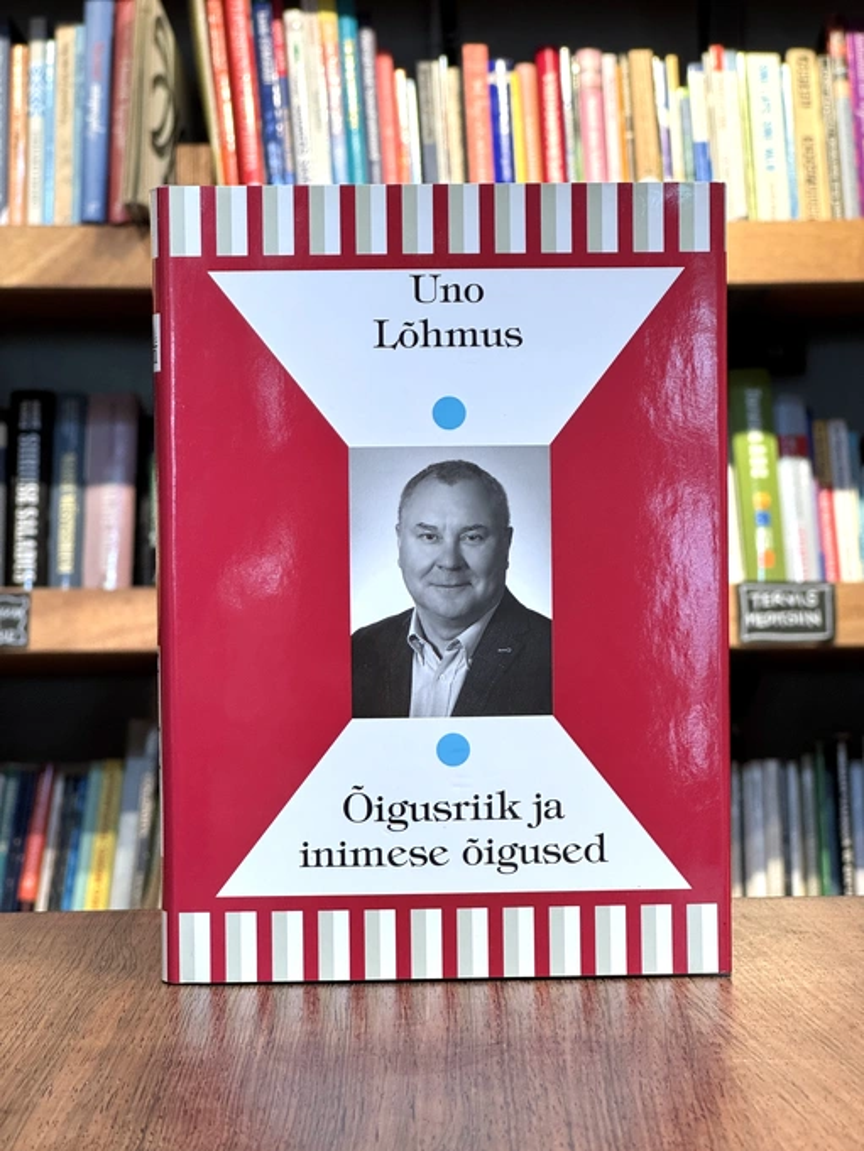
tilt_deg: -2.1
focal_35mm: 77
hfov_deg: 19.1
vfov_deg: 25.3
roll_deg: -0.2
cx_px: 432
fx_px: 2562
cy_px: 576
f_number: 2.8
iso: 250
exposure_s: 1/74
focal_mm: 9
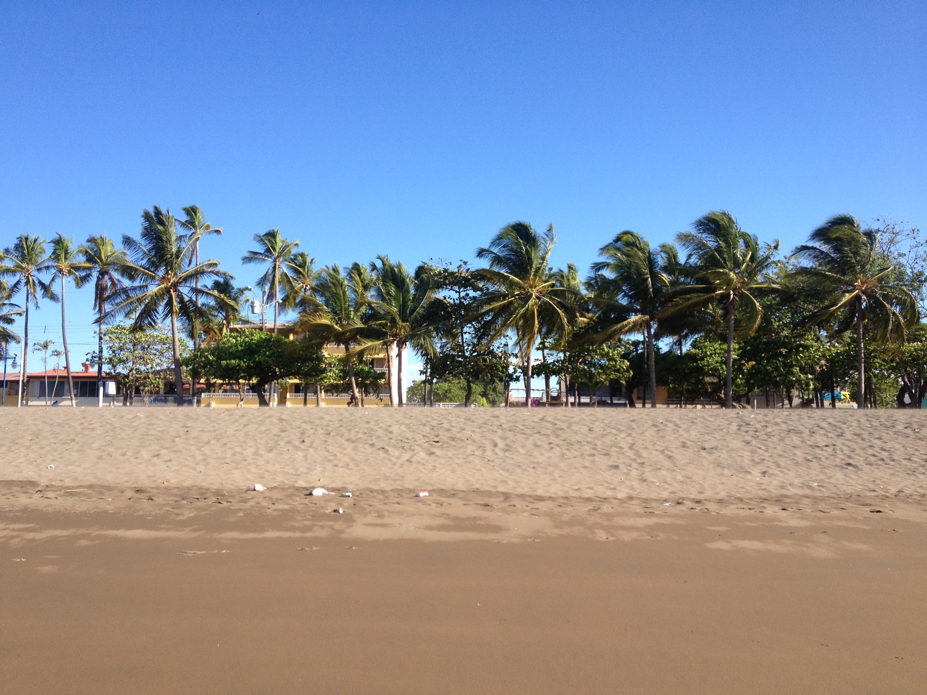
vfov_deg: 40.7
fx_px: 937
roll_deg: +0.2
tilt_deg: +4.2
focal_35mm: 35
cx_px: 464
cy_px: 348
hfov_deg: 52.6
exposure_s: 1/1126
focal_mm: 4.28
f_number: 2.4
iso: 50
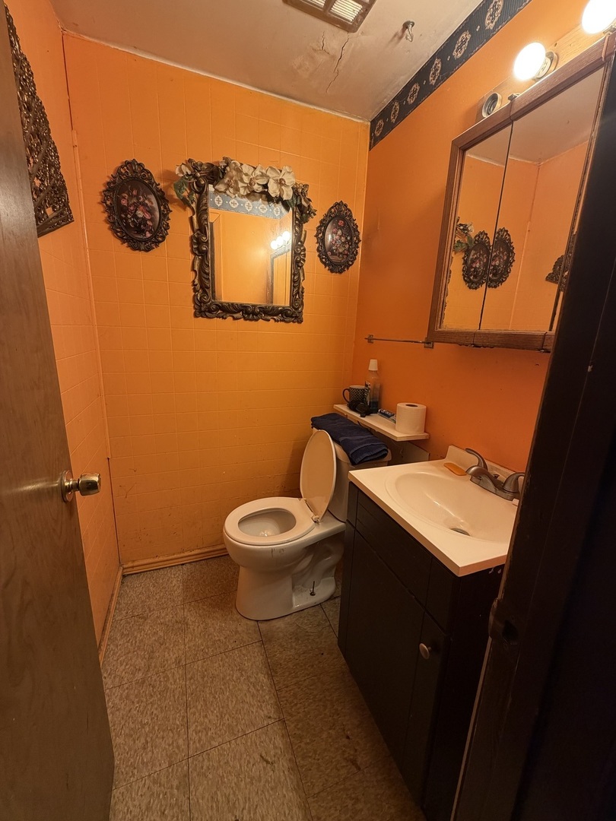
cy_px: 410
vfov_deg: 102.1
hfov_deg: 85.7
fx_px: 332
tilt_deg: -12.6
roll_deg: -2.7
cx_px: 308
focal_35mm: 14
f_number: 2.2
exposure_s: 1/60
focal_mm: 2.22
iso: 200
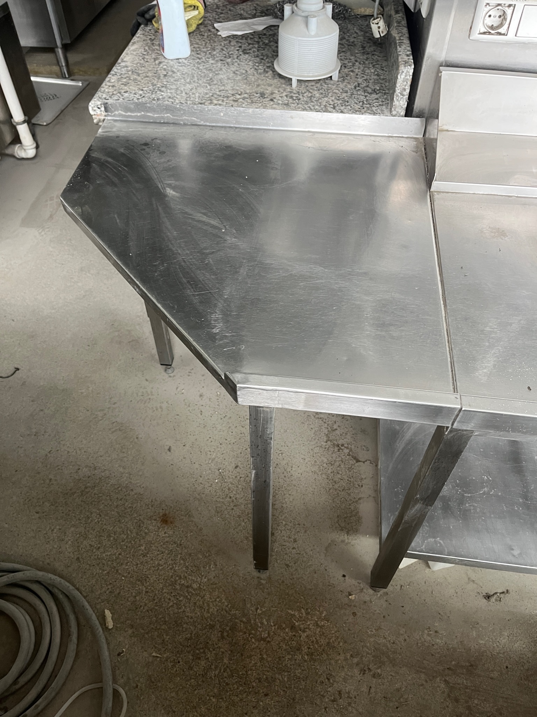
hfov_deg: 53.0
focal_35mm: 26
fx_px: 538
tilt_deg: -48.7
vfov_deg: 67.3
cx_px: 268
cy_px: 358
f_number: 1.6
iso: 320
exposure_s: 1/60
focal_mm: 5.1
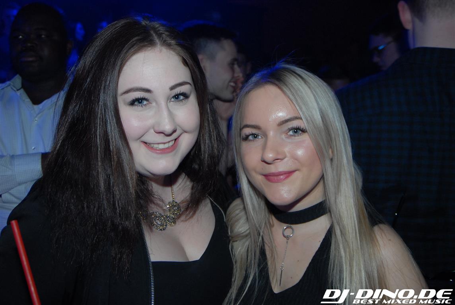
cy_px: 152
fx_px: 532
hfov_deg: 46.3
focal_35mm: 42
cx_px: 228
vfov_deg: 32.0
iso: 400
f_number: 6.3
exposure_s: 1/15
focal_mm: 28
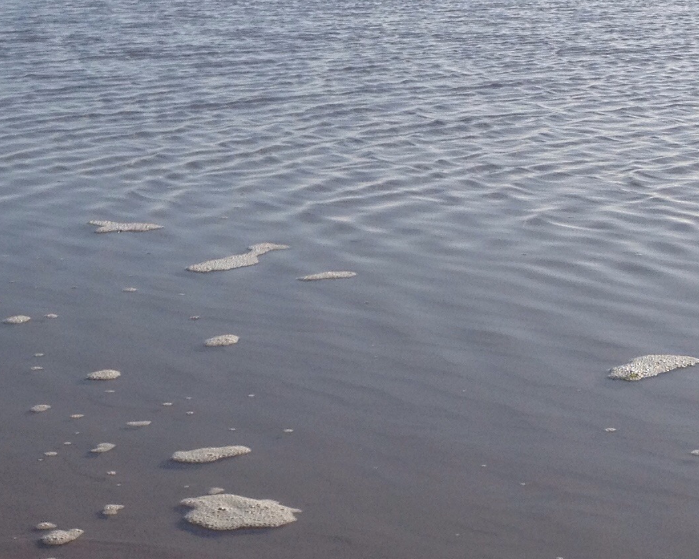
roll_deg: +1.6
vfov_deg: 14.5
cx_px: 15
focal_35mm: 106
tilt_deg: -13.8
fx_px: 2193
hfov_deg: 17.7
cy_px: 352
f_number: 2.4
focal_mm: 4.28
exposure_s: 1/2632
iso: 50
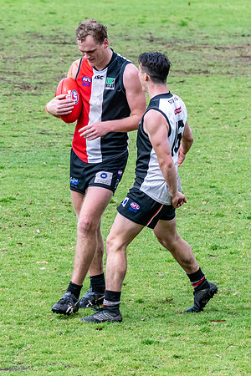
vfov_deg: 4.3
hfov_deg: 2.9
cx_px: 150
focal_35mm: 478
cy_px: 194
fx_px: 4997
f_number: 7.1
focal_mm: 190
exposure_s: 1/2500
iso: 1250
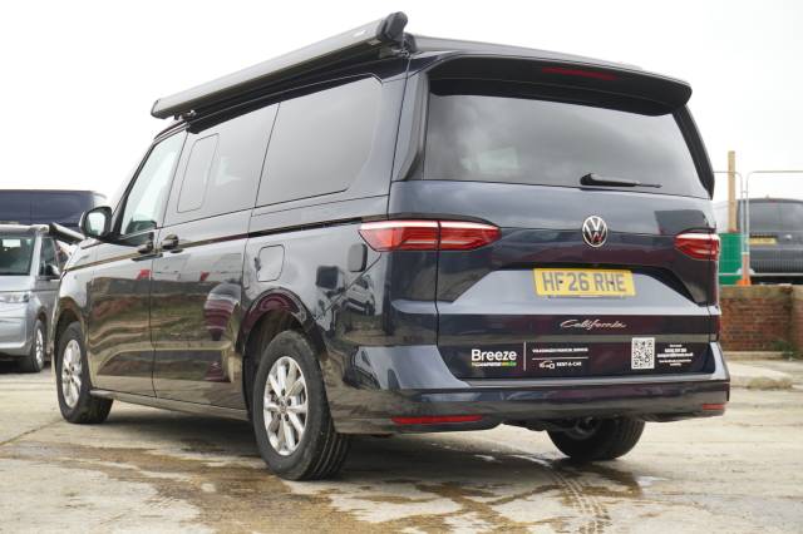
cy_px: 267
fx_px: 1271
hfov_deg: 35.1
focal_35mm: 57
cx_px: 402
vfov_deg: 23.8
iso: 500
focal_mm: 38
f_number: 5.6
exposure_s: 1/60
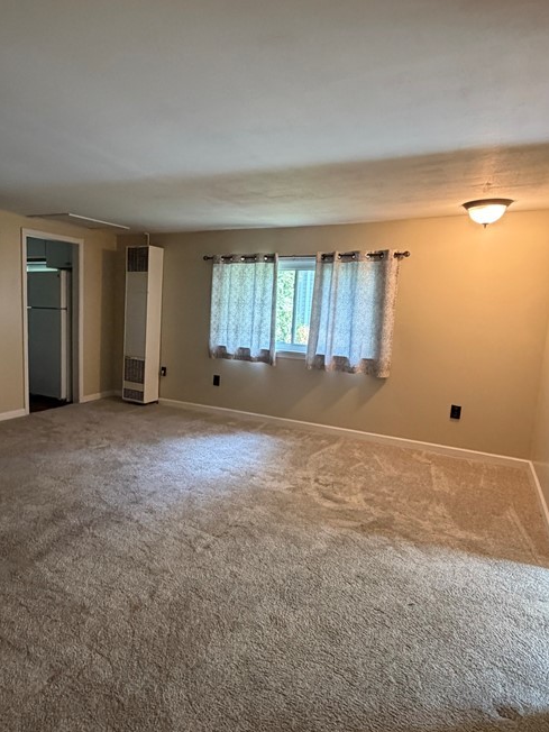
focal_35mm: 22
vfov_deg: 76.4
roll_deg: -1.6
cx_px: 213
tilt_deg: -7.8
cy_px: 359
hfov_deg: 60.4
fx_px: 465
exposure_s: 1/60
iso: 500
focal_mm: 2.22
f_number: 2.2
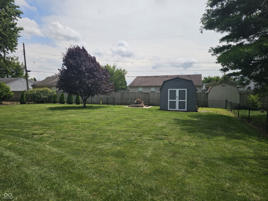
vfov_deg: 58.9
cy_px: 100
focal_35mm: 23
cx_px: 134
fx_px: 178
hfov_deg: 73.9
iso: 10
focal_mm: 6.3
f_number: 1.7
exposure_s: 1/1453
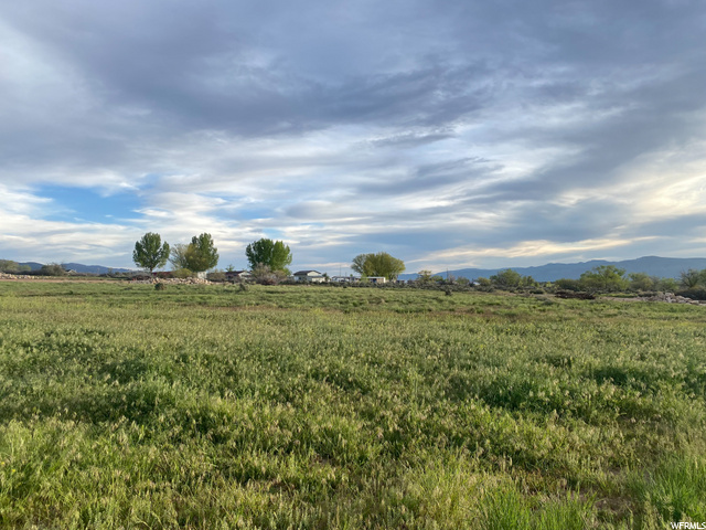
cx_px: 353
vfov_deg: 53.1
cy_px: 265
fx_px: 530
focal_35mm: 26
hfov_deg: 67.3
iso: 32
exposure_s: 1/900
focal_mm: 4.25
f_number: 1.8
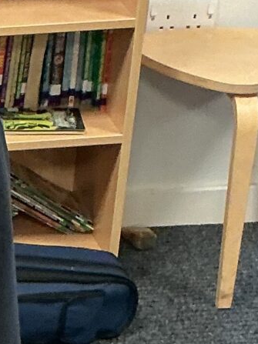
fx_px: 1650
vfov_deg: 11.6
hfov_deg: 8.5
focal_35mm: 166
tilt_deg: -33.0
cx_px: -256
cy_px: 437
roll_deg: +2.0
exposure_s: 1/60
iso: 125
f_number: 1.8
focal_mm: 3
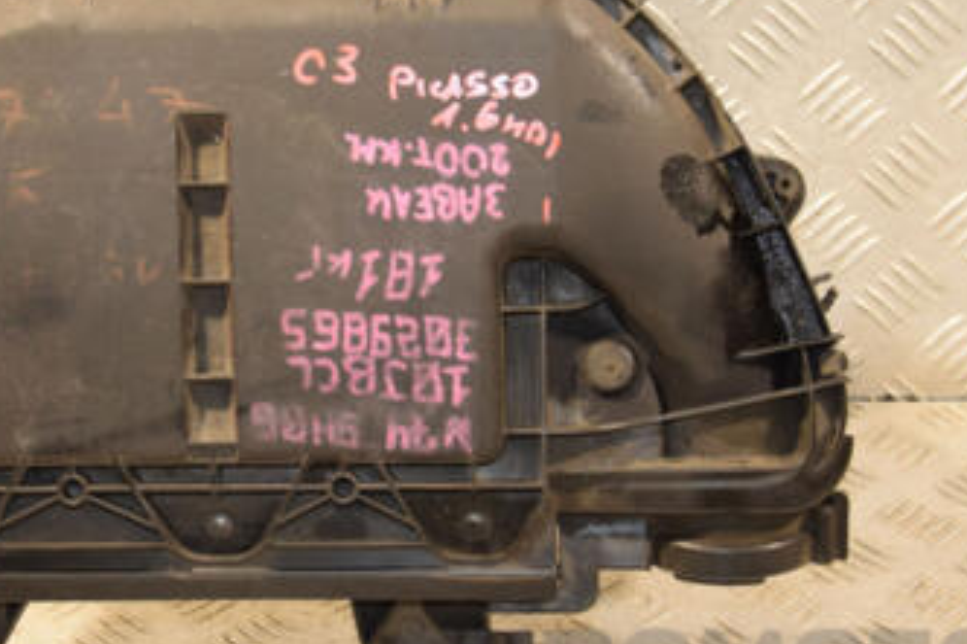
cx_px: 344
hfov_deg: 19.8
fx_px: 2765
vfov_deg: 13.3
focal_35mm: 103
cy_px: 286
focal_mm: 38
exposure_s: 1/160
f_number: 5
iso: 800
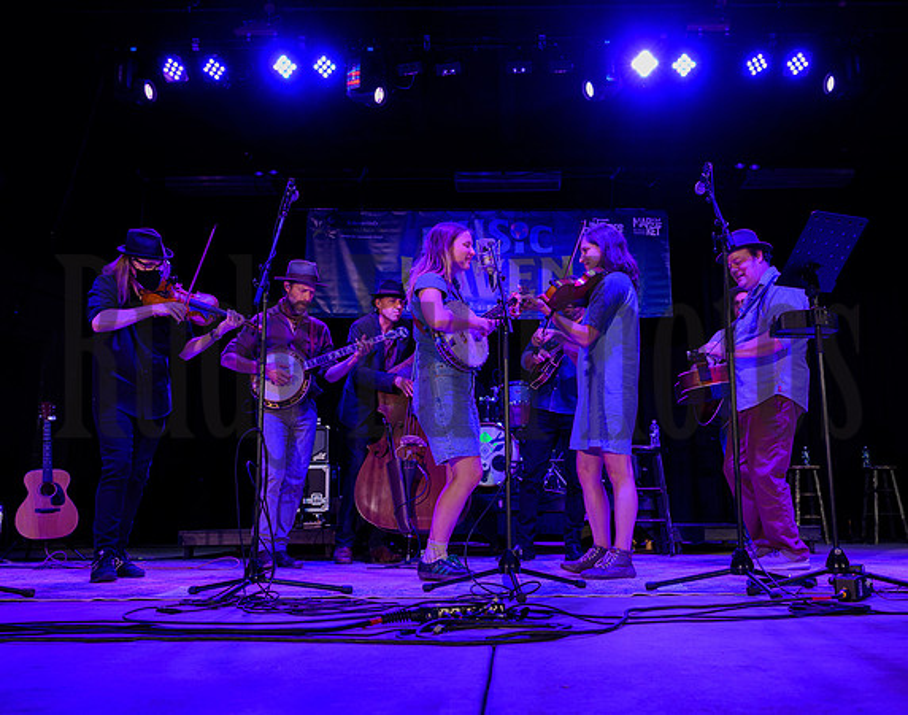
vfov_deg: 44.9
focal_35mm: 32
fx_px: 863
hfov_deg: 55.3
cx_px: 511
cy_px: 358
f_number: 4.5
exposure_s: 1/125
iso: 1600
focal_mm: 29
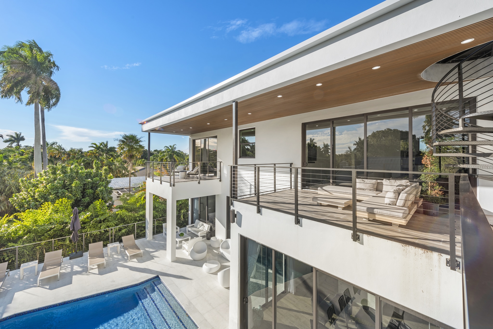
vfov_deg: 81.3
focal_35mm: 14
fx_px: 192
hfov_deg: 104.2
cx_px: 246
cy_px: 164
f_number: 13
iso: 100
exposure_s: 1/320
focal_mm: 14
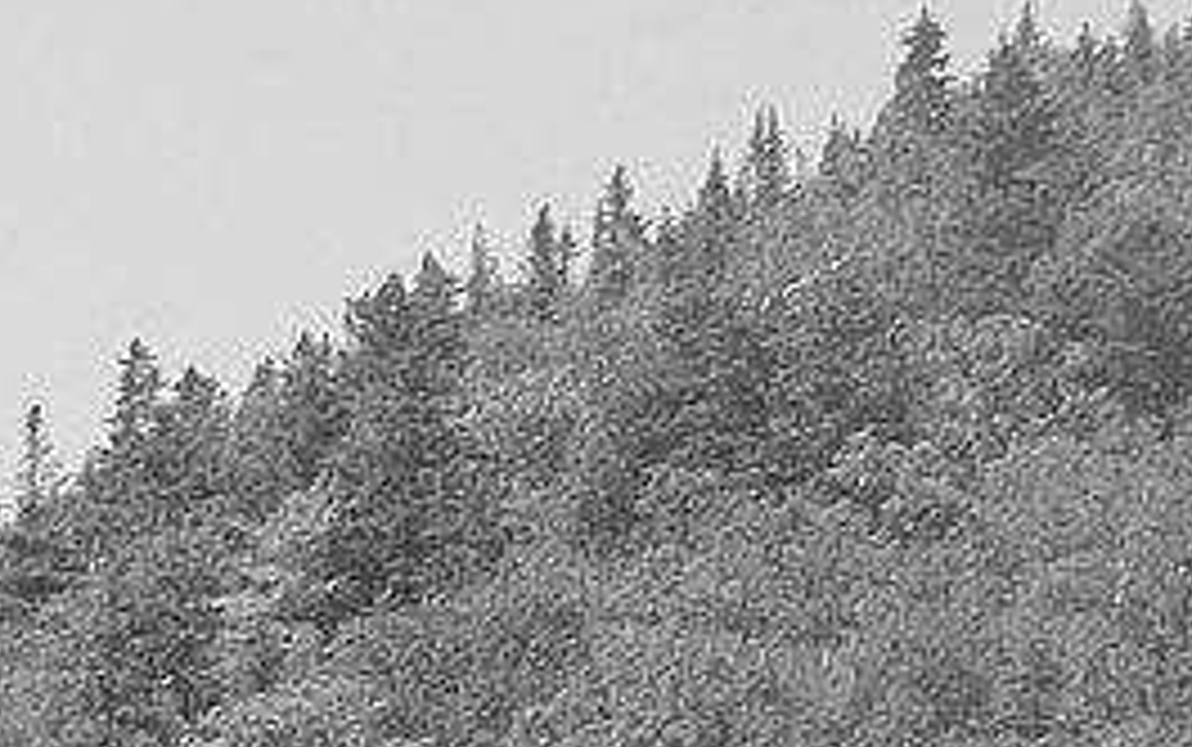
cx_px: -1601
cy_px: 2268
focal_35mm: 461
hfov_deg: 4.5
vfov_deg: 2.8
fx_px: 14986
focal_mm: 50
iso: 400
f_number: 5.6
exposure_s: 1/400
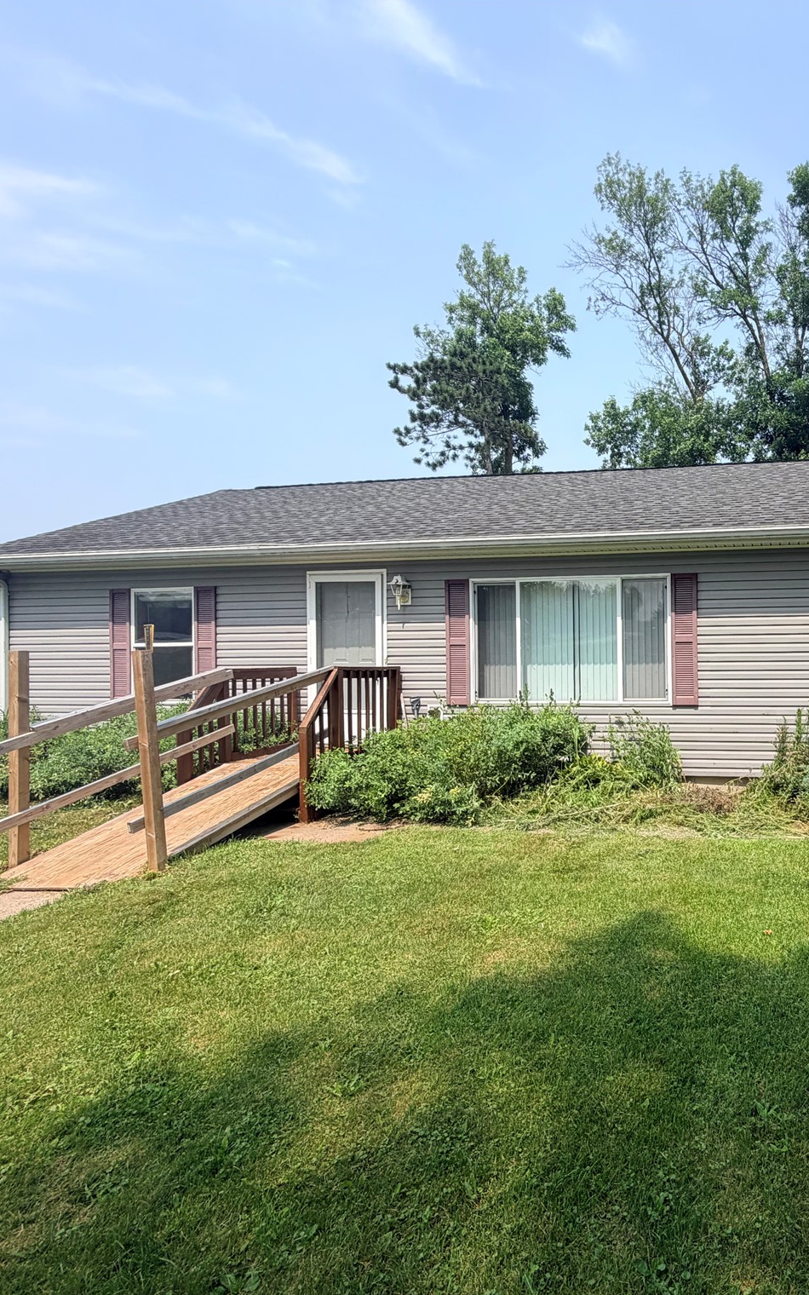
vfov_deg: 85.1
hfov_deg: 54.3
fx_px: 706
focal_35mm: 20
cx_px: 680
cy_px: 649
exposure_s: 1/770
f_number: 2.2
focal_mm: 2.22
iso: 25
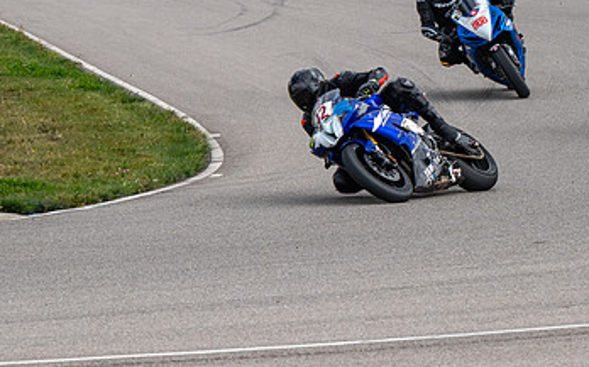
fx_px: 5406
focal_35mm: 337
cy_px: 103
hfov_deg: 6.2
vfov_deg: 3.9
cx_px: 375
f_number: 11
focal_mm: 180
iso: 1000
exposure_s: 1/1250
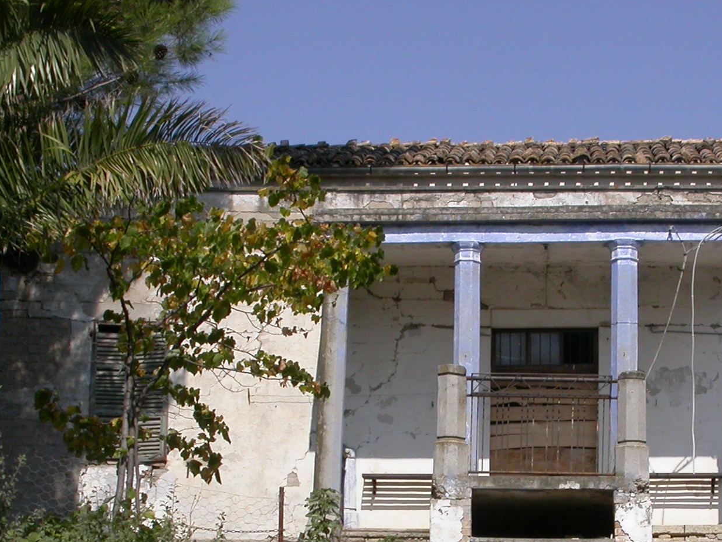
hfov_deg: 20.3
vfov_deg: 15.3
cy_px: 447
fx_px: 2002
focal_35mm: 96
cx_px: 506
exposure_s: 1/480
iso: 100
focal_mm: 10.9
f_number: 7.5
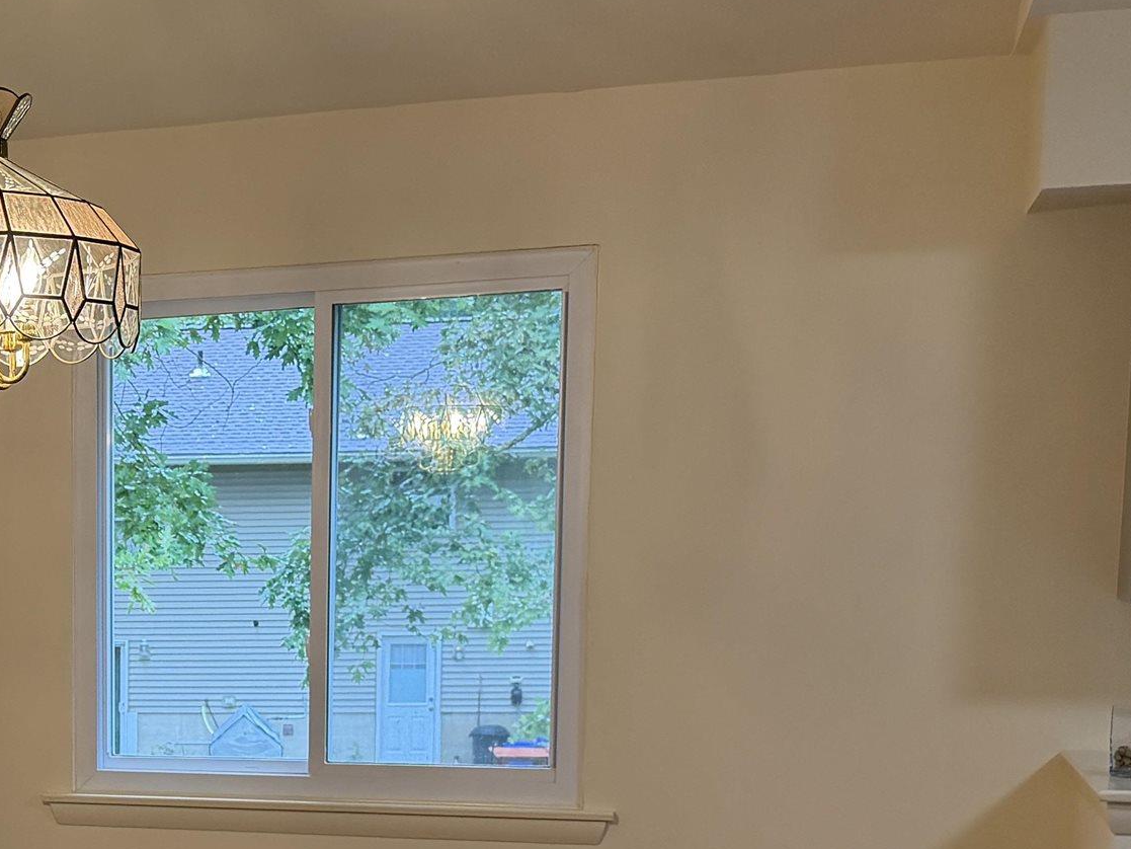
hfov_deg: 27.2
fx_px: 2157
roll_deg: -1.1
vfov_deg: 21.6
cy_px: 814
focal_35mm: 66
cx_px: -85
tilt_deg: -5.2
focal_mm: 6.76
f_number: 1.78
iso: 200
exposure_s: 1/120
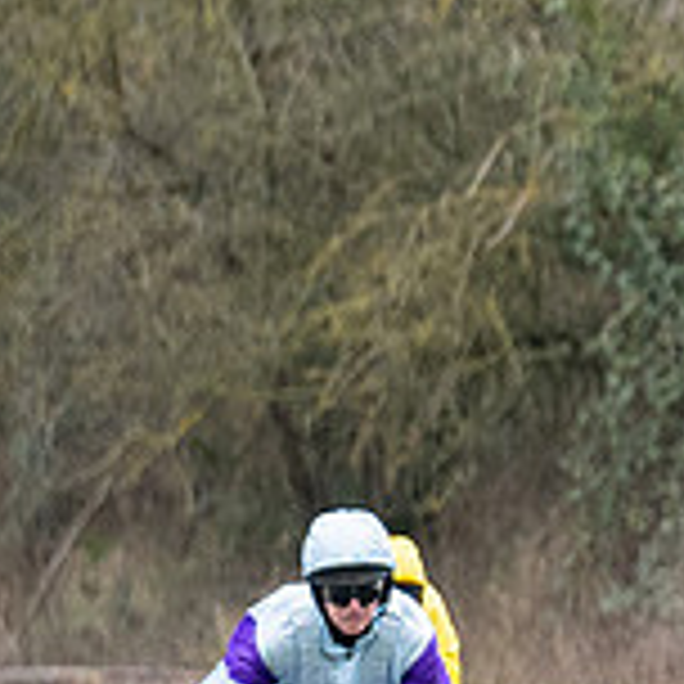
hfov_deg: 1.2
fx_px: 33511
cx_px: 1828
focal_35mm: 1499
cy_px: 915
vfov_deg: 1.2
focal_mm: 175
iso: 640
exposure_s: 1/1000
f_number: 2.8
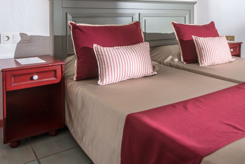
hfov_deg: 51.8
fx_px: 245
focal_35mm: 36
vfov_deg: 35.0
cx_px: 169
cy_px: 19
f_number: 7.1
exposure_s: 1/80
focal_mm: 20
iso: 200
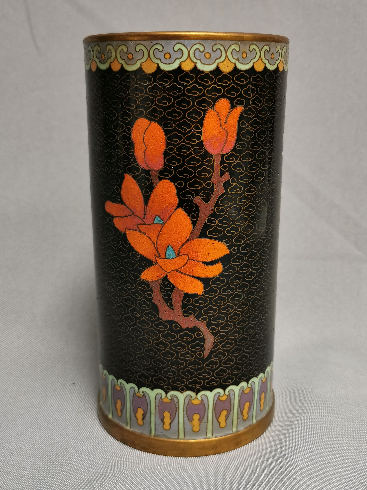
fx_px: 565
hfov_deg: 36.0
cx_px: 184
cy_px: 245
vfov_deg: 46.8
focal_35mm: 40
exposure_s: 1/50
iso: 125
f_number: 1.8
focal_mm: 5.58
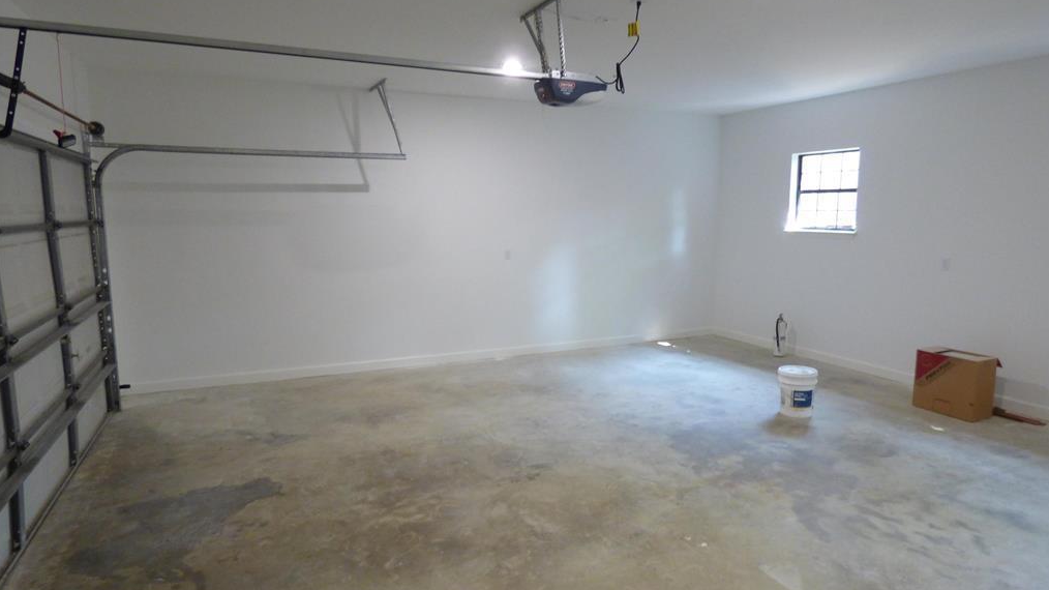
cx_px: 527
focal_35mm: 22
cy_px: 301
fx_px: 612
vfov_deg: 51.5
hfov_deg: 81.2
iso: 400
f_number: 2.8
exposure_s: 1/30
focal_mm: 3.58
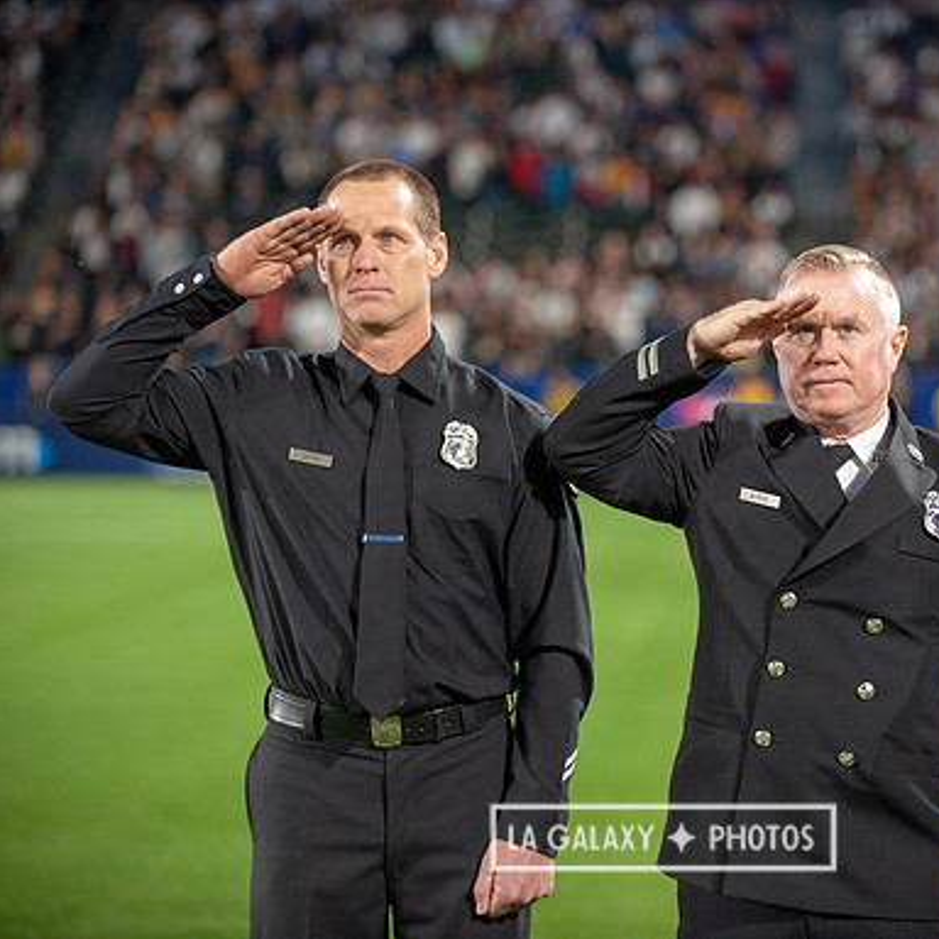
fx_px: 4573
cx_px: 663
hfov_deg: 11.7
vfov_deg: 11.7
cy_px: 470
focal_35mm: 149
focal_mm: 116
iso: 1600
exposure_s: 1/500
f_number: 2.8
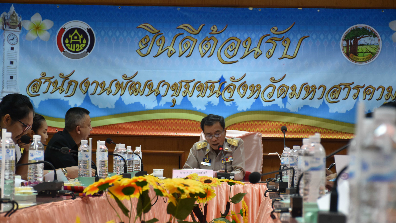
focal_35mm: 111
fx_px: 1166
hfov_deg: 19.3
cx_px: 199
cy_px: 126
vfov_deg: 10.9
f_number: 5
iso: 800
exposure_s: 1/50
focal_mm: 70
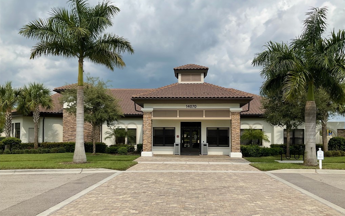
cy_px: 128
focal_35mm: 31
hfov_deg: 61.2
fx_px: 292
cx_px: 173
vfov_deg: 40.5
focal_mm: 3
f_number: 1.8
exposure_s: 1/2667
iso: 16
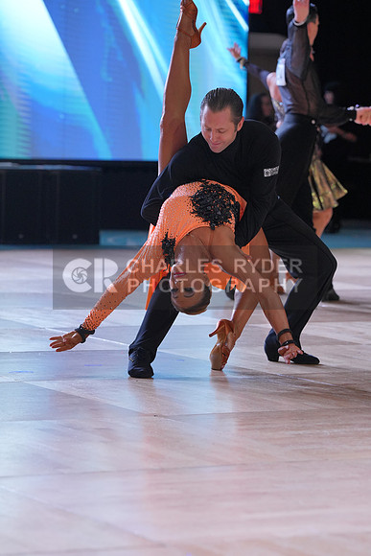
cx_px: 186
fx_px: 2255
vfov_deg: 14.1
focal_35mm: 146
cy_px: 278
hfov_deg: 9.4
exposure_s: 1/400
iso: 2000
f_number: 5
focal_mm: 146
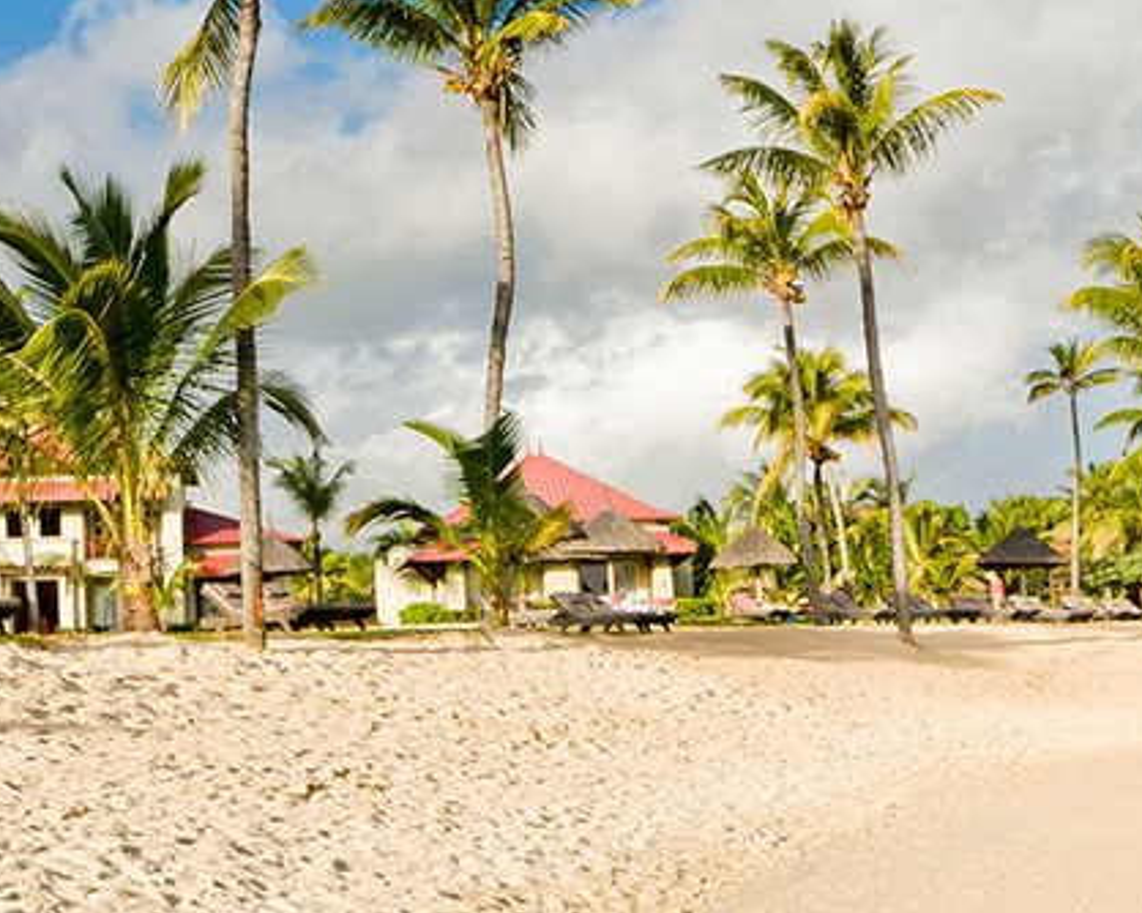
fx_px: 1892
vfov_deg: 27.1
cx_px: 530
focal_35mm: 56
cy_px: 358
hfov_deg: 33.6
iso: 100
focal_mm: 14
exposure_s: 1/250
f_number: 8
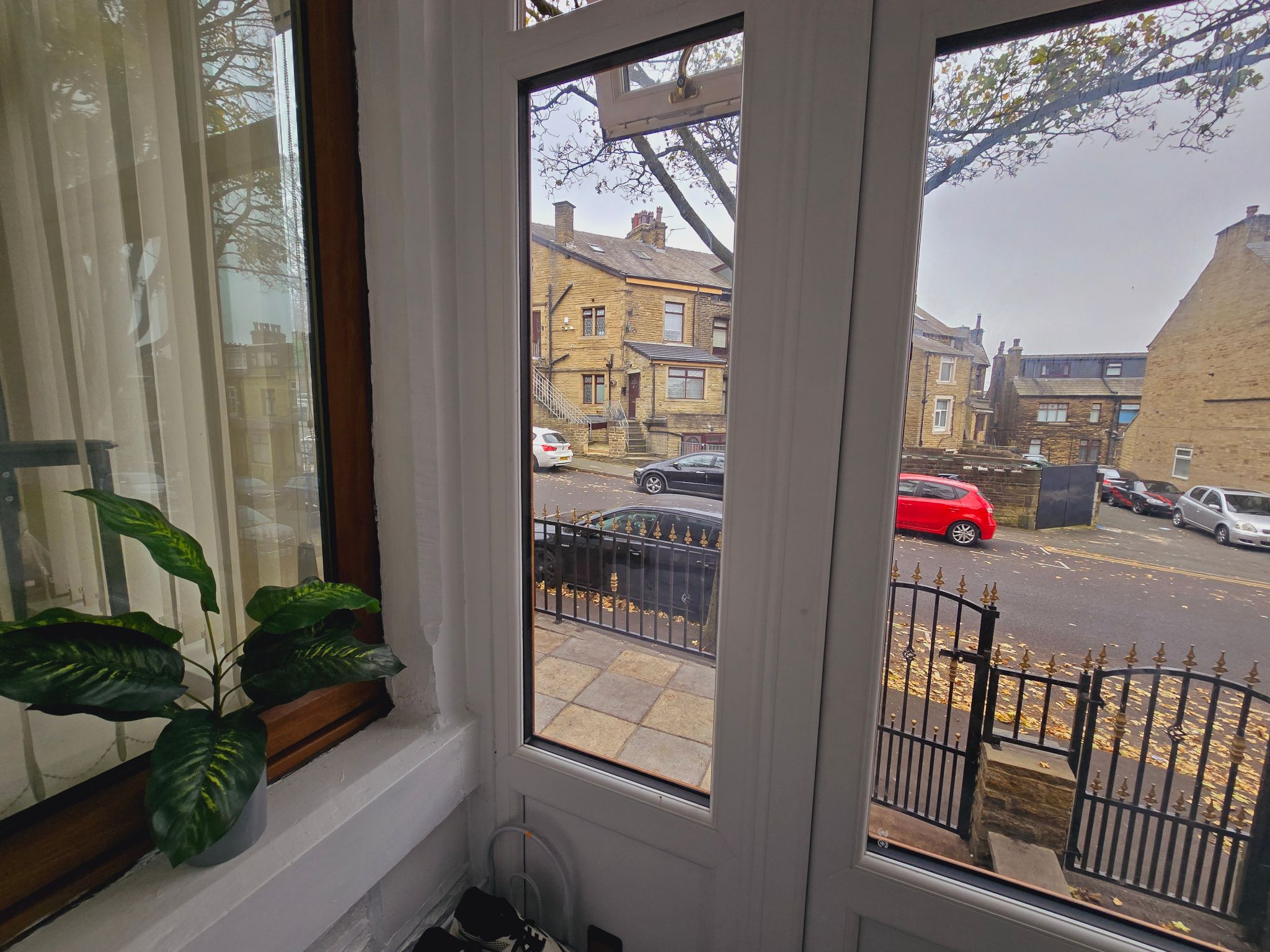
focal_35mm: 13
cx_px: 635
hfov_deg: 106.2
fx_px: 477
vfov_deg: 89.9
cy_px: 476
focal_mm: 2.2
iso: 50
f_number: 2.2
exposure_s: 1/158
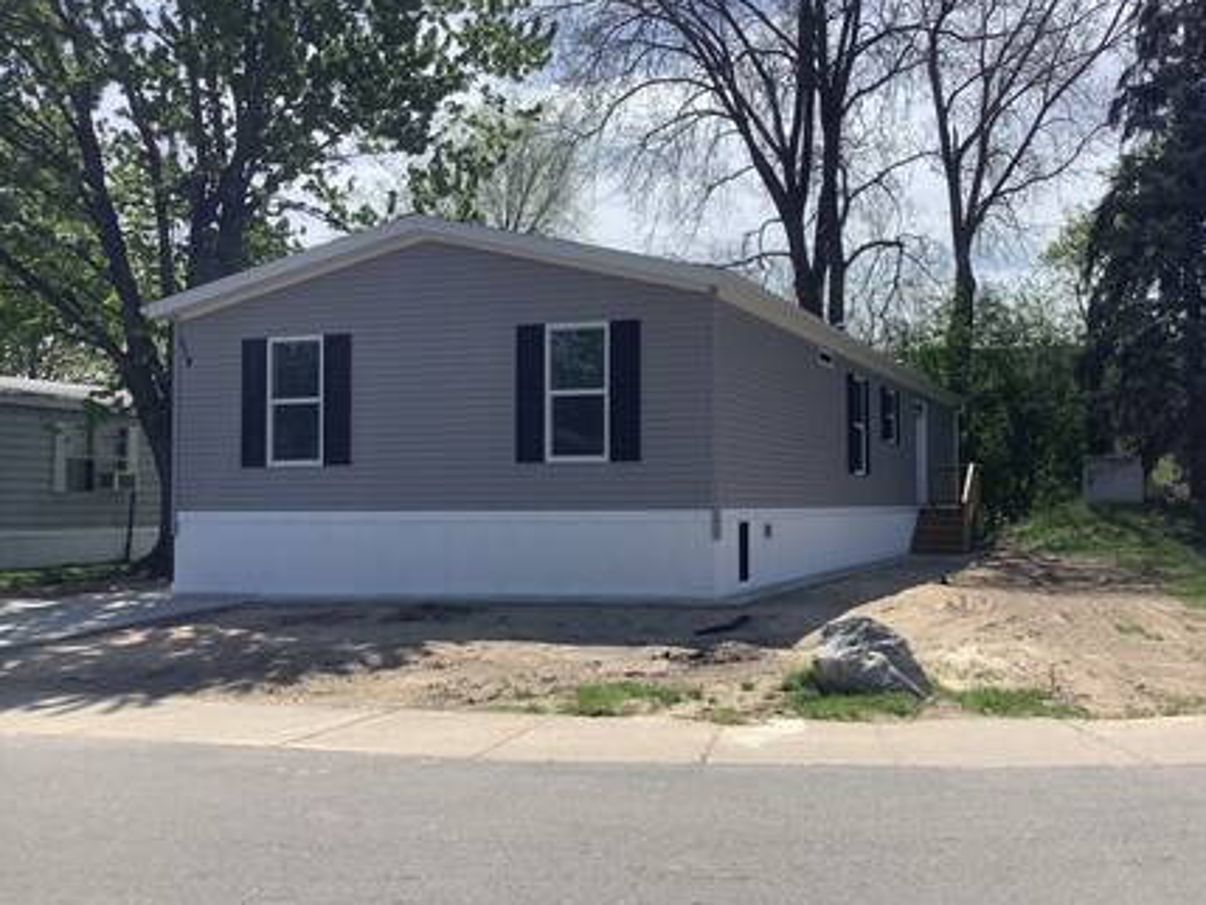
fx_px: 1289
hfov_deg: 49.9
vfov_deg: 38.7
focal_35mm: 37
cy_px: 436
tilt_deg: +2.7
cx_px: 714
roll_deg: +0.1
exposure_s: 1/1773
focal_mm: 3.3
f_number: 2.4
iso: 25
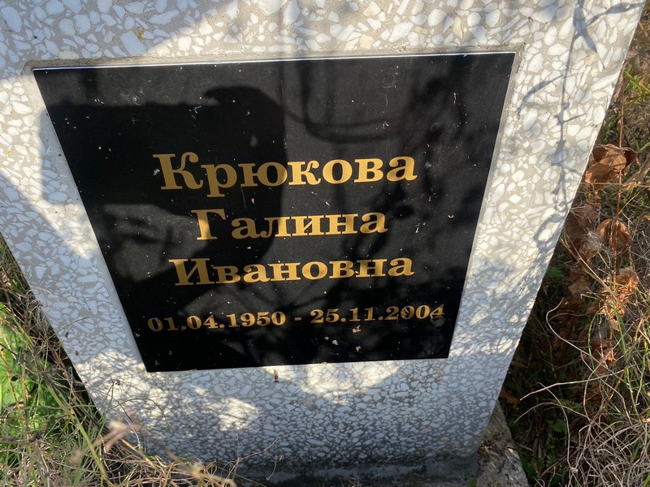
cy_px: 244
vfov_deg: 53.1
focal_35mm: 26
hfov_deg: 67.3
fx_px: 488
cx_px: 325
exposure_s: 1/827
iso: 32
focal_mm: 4.25
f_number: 1.8
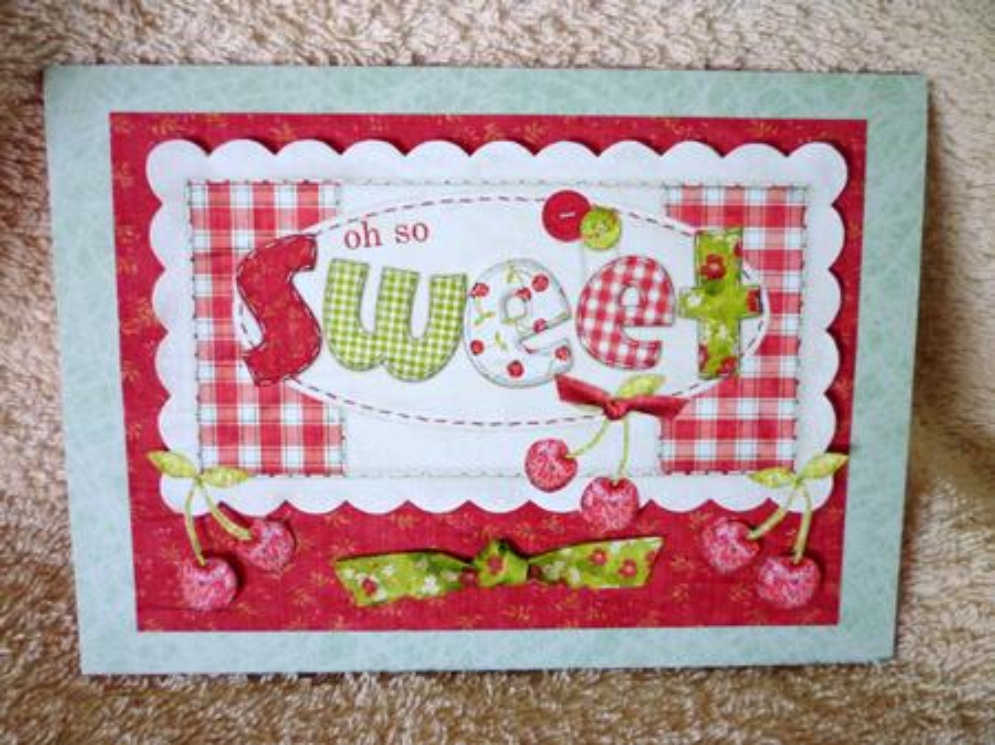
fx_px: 833
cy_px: 372
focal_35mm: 29
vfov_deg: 48.2
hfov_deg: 61.7
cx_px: 498
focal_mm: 5.2
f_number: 3.3
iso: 200
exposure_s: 1/30
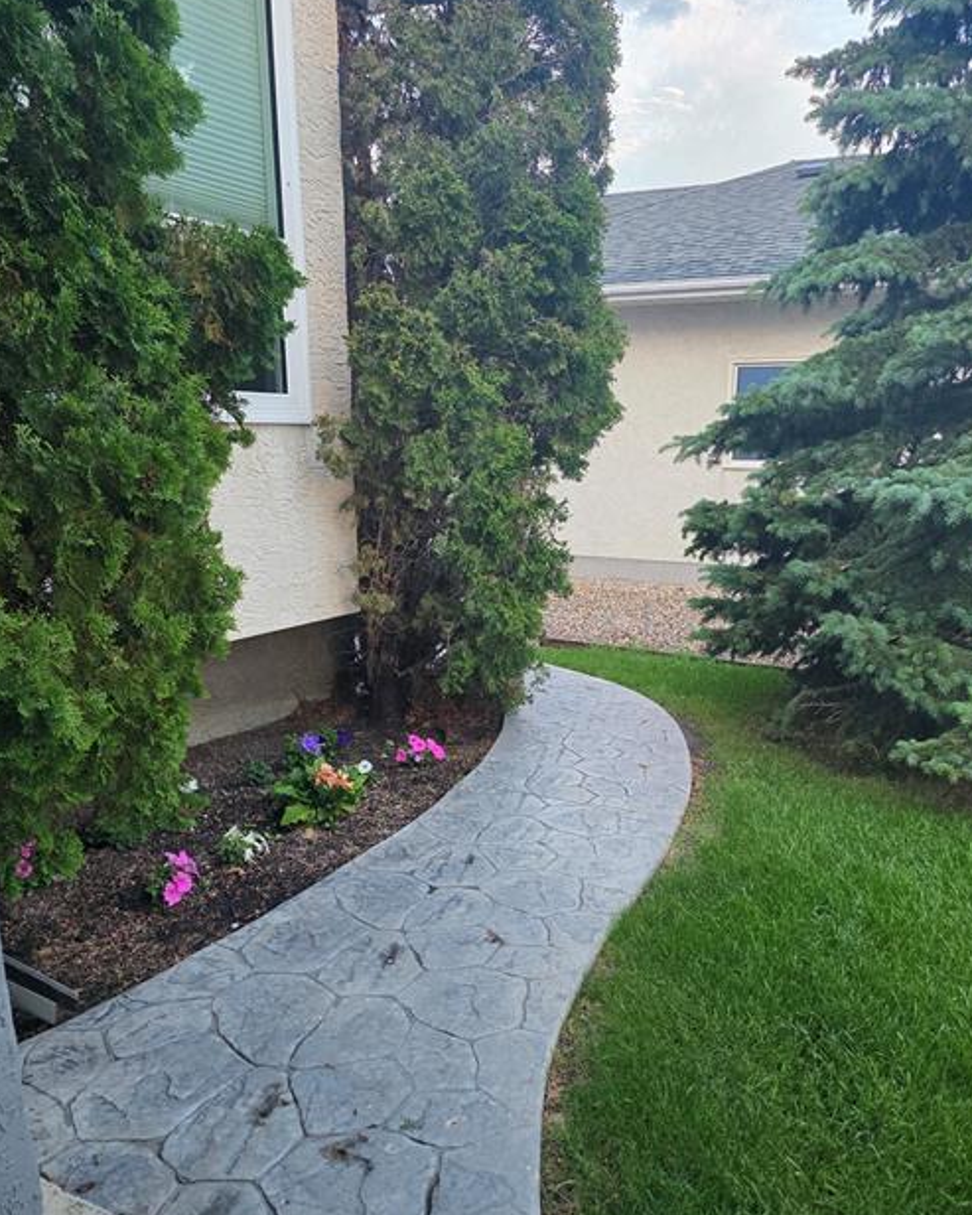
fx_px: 1007
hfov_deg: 51.5
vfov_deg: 61.7
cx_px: 526
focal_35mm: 28
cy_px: 730
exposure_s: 1/180
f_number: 1.7
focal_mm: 6.3
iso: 160
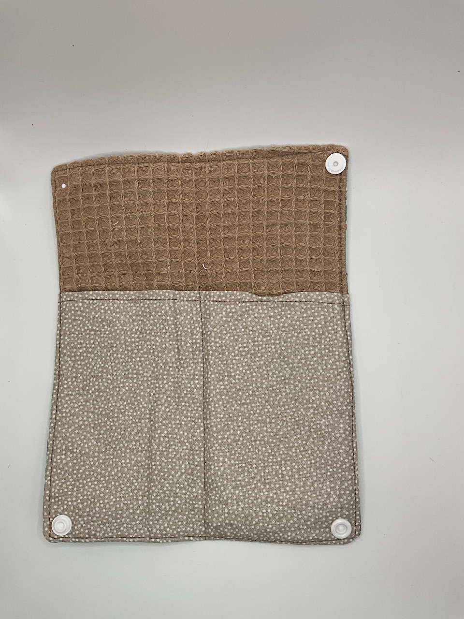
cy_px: 310
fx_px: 518
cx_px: 232
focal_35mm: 29
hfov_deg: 48.2
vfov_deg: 61.7
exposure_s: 1/312
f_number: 1.8
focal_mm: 3
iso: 25
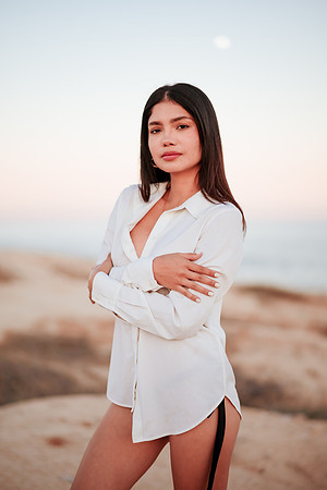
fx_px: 790
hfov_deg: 23.4
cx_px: 164
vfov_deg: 34.5
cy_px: 245
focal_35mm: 58
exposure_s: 1/800
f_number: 1.4
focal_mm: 58
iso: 160
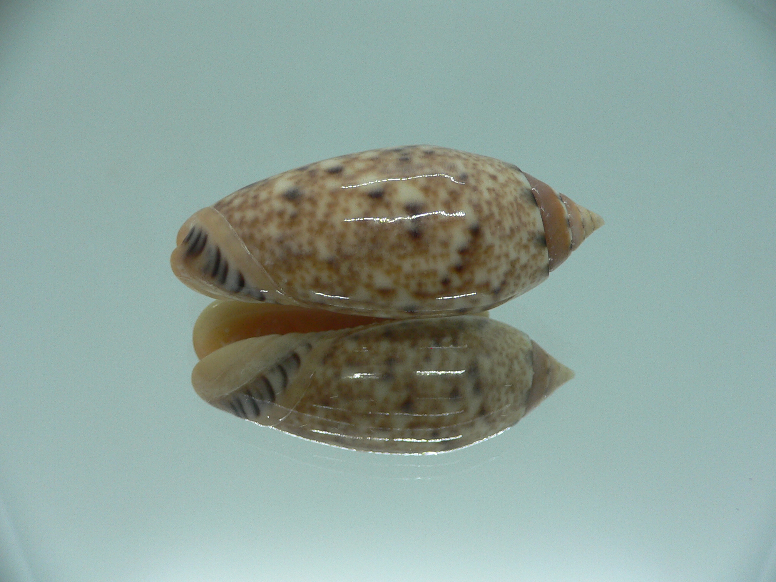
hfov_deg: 52.6
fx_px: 785
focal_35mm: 35
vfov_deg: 40.7
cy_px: 291
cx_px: 388
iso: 80
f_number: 2.8
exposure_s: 1/60
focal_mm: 4.6
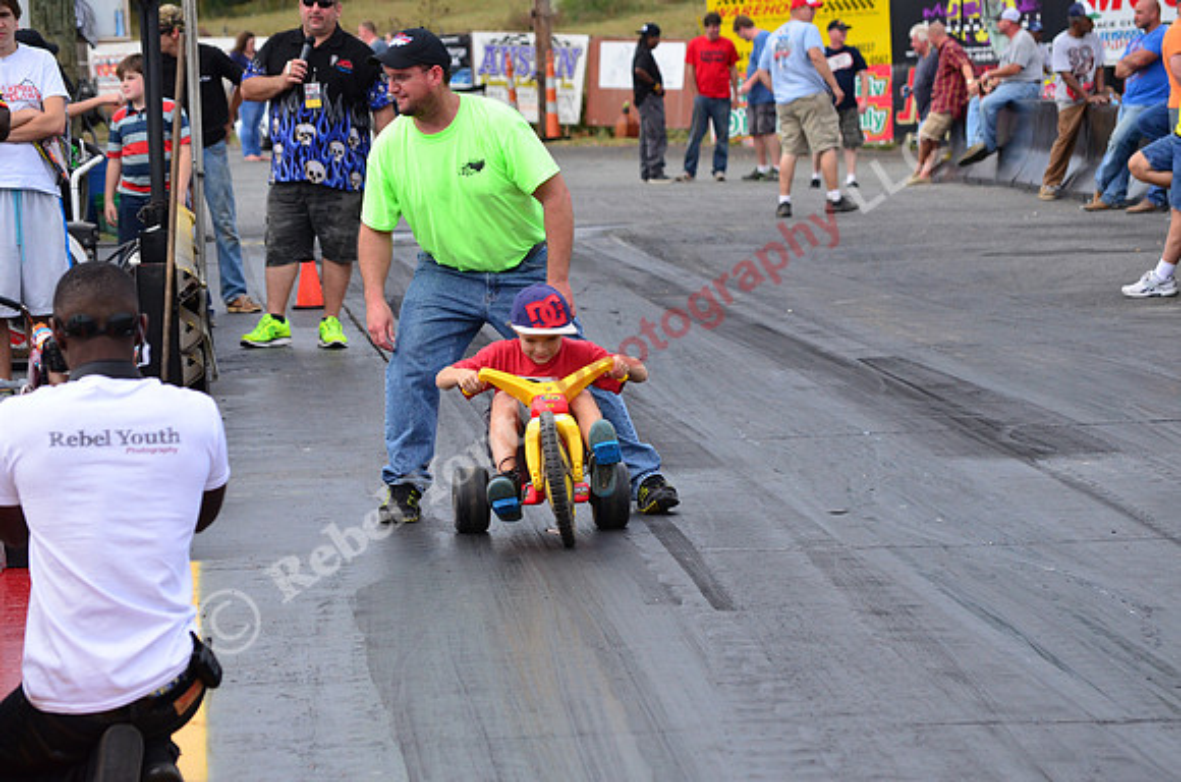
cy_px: 391
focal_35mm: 183
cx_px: 590
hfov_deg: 11.3
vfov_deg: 7.5
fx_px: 5990
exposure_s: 1/1000
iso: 1000
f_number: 8
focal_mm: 122
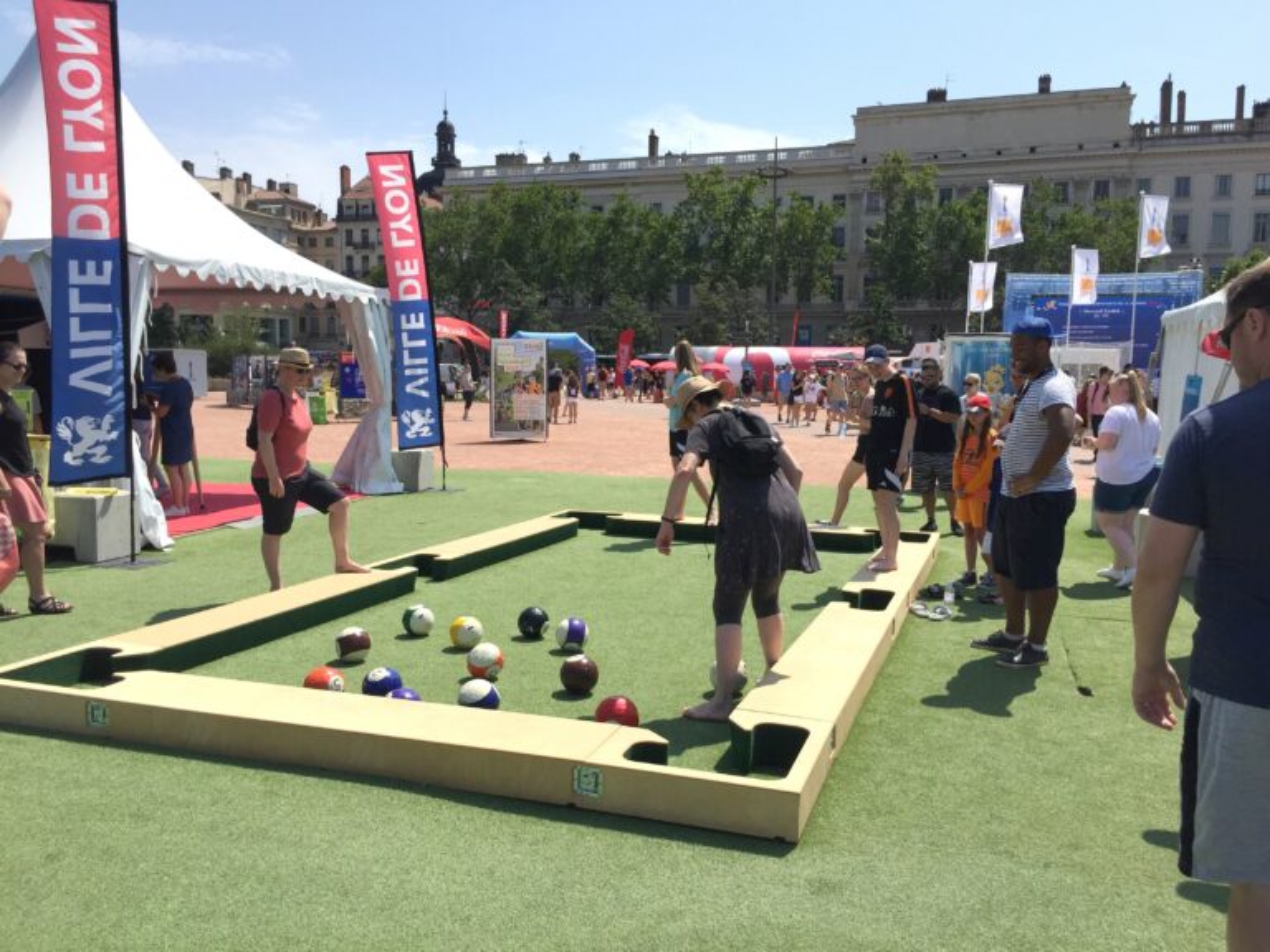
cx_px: 635
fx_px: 1064
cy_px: 476
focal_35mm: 29
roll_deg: -1.1
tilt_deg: -5.6
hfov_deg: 61.7
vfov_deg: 48.2
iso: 32
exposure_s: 1/3597
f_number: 2.2
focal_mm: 4.15
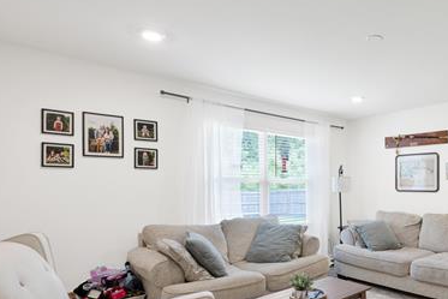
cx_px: 347
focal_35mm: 24
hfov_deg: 67.9
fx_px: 299
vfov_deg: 52.8
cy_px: 181
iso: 400
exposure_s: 1/6
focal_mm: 14
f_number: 11
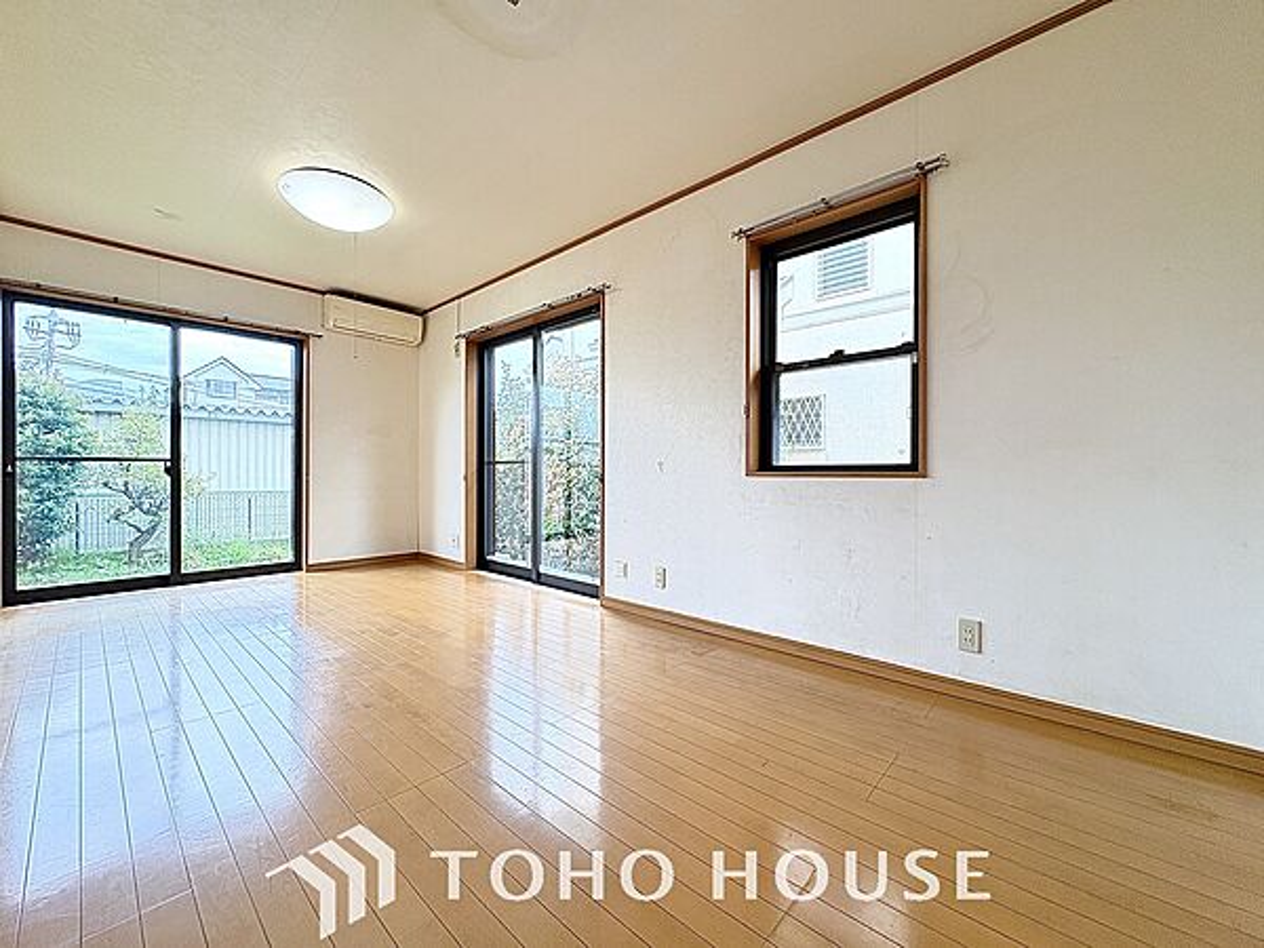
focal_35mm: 14
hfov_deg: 102.1
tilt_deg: +0.5
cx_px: 632
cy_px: 474
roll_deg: +0.6
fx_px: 511
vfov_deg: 85.7
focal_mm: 2.22
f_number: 2.2
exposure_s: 1/100
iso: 125
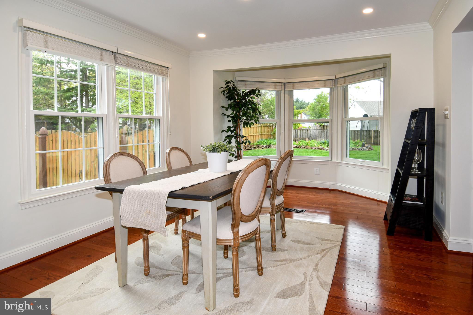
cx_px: 236
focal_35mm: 18
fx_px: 236
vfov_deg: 67.4
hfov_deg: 90.0
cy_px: 158
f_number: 5
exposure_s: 1/100
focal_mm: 12
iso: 200
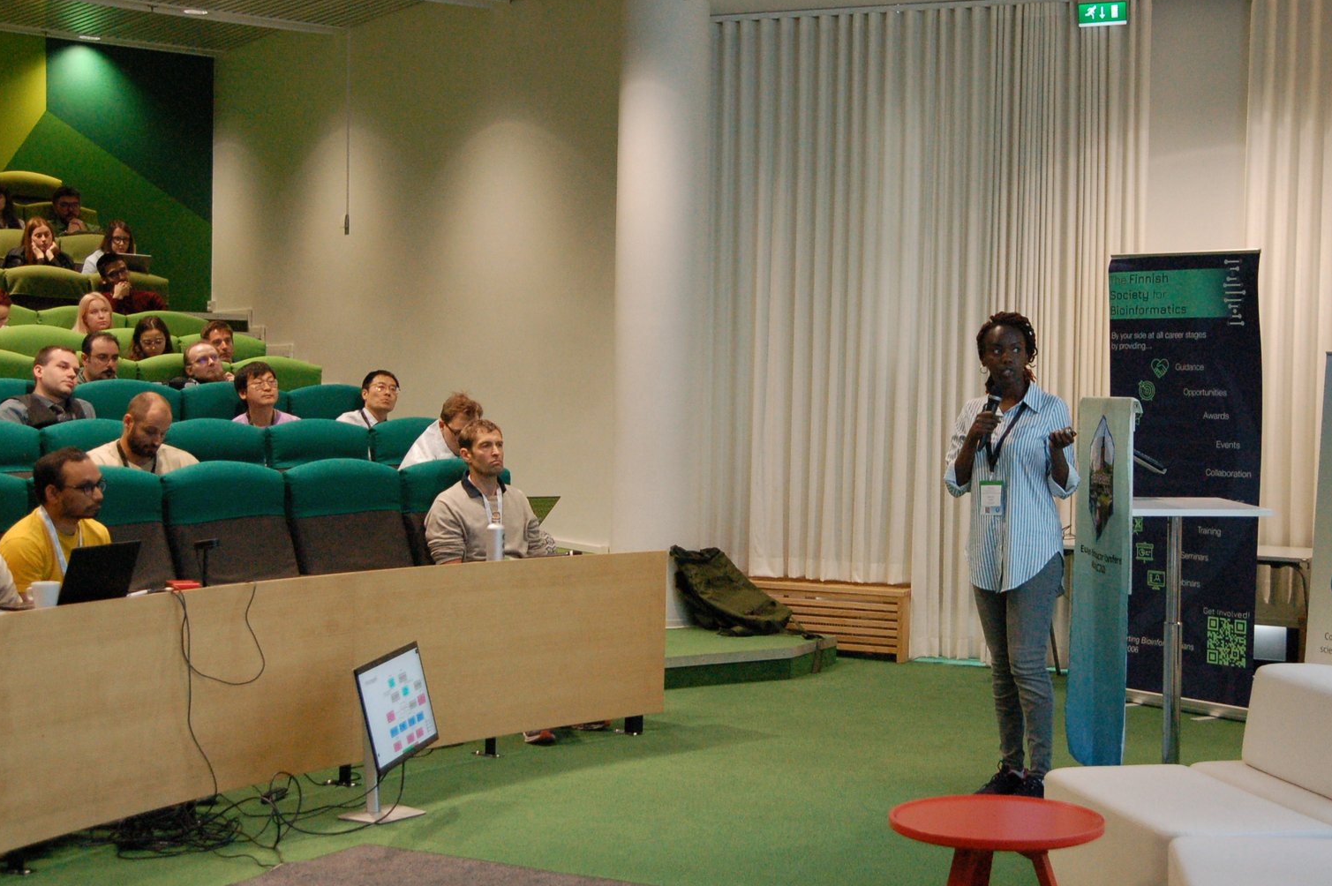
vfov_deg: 25.2
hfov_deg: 36.9
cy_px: 442
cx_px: 823
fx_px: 1984
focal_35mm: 54
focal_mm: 27
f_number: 3.5
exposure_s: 1/125
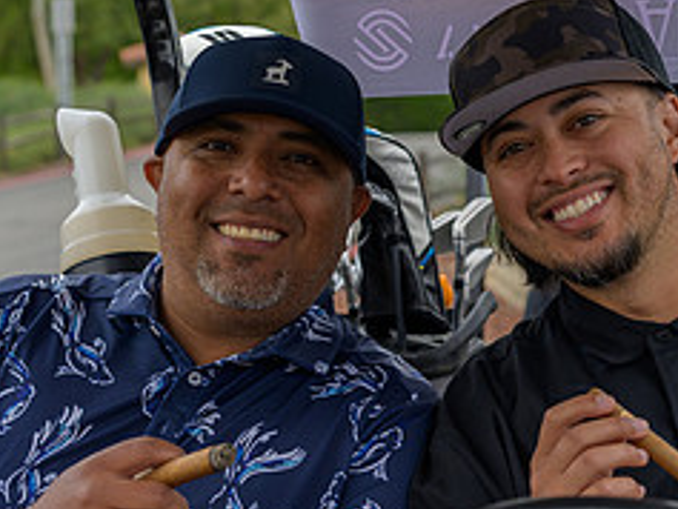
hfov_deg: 17.4
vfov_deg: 13.1
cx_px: 340
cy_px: 365
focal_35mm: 113
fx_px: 2214
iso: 100
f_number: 4
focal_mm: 48
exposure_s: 1/200
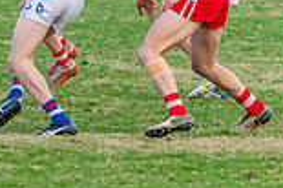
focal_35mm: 620
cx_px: -133
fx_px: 4869
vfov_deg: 2.2
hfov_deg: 3.3
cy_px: -102
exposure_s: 1/1600
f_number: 5
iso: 2200
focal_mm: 150
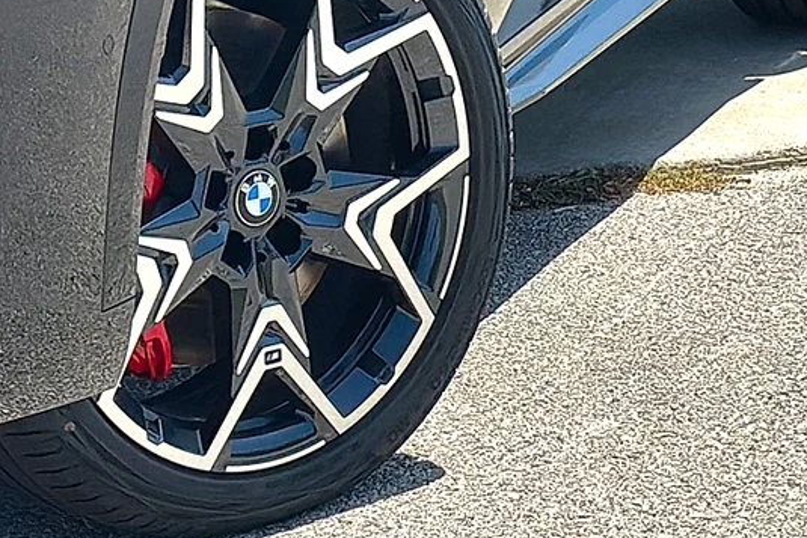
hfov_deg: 15.1
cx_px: 454
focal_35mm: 136
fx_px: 3049
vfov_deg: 10.1
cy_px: 206
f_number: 1.78
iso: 80
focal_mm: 6.86
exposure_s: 1/5618
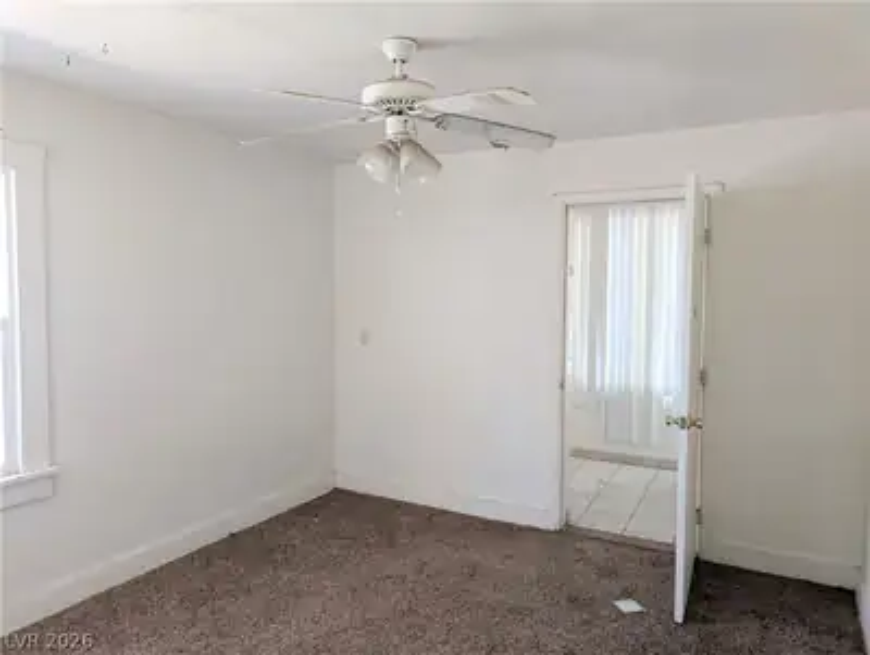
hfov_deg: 71.5
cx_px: 435
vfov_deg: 56.9
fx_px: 604
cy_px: 328
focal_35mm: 24
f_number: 1.68
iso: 121
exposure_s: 1/31.3
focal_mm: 6.9
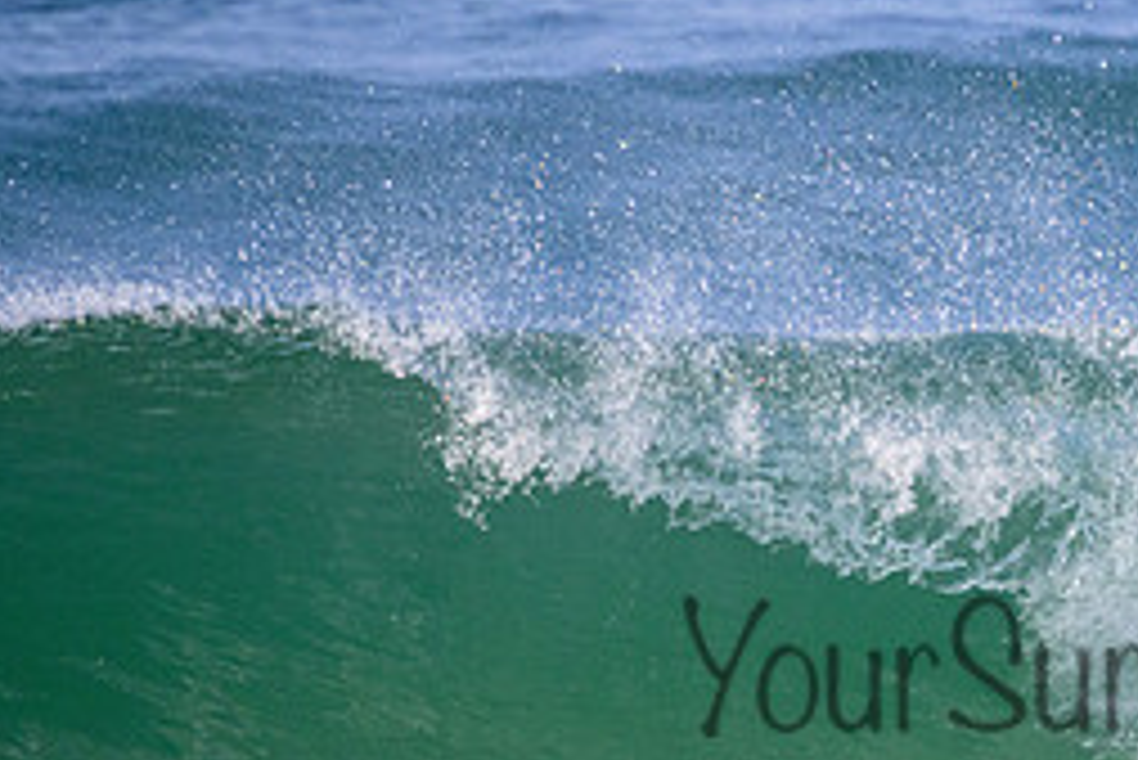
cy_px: 627
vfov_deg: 0.8
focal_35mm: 1833
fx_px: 57974
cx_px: 1147
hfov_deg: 1.1
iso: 2000
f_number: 11
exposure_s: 1/2000
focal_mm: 800
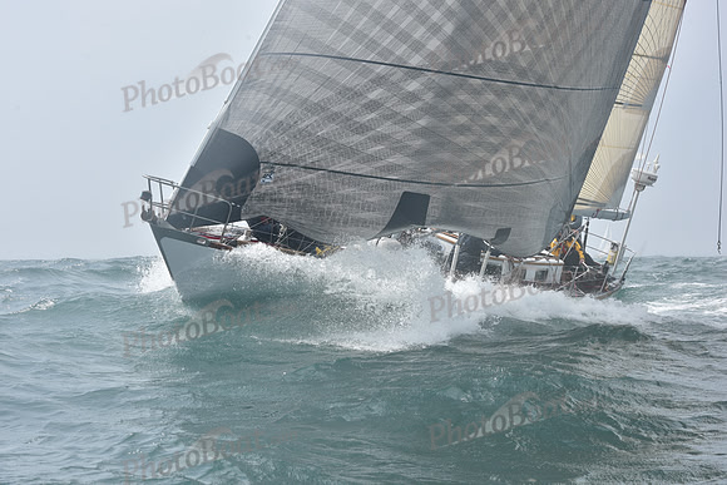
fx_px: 1414
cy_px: 242
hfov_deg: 28.8
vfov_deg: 19.5
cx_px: 364
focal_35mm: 70
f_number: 11
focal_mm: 70
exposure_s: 1/800
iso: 320
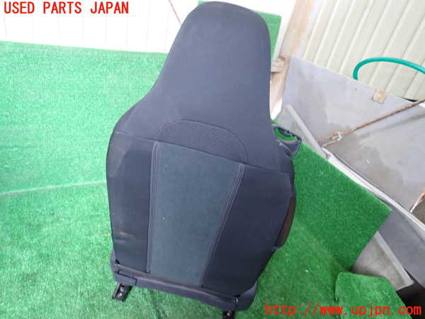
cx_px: 212
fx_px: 307
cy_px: 160
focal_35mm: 25
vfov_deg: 54.9
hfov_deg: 69.4
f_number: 2
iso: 250
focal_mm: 4.5
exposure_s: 1/30
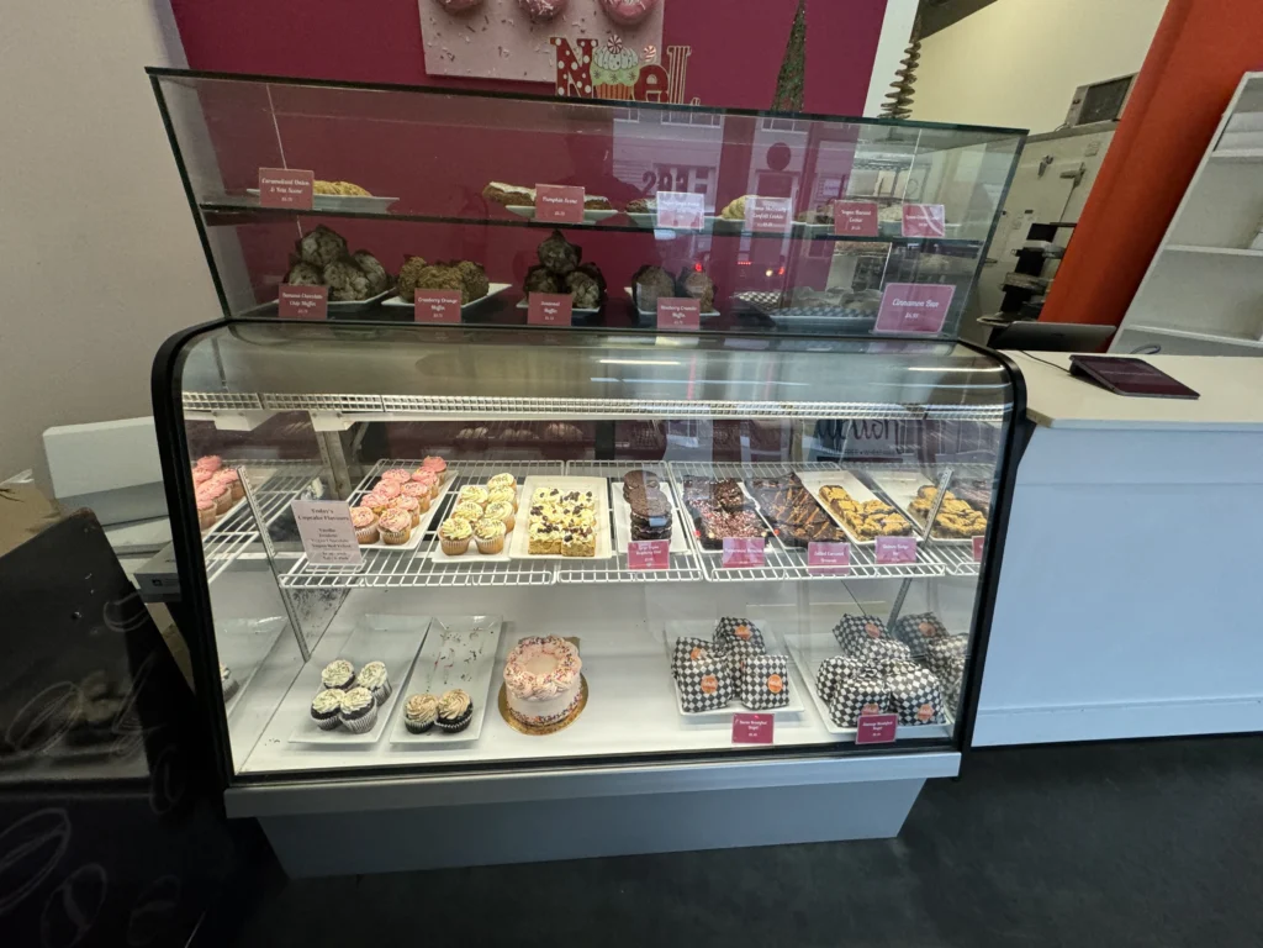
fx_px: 511
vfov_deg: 85.7
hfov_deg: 102.1
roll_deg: -2.2
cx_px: 632
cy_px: 474
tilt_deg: -28.7
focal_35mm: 14
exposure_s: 1/120
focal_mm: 2.22
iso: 250
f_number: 2.2
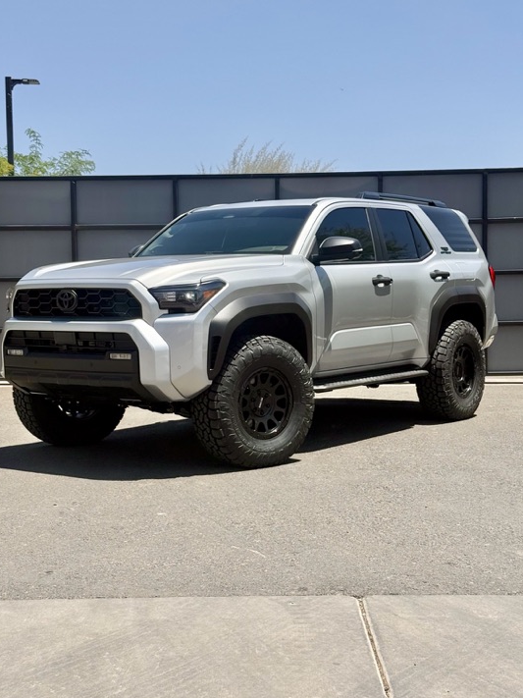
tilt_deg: -1.2
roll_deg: +1.1
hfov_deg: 27.0
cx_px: 249
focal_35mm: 54
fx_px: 1088
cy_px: 346
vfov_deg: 35.5
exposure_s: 1/6024
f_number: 1.78
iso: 80
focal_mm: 6.76
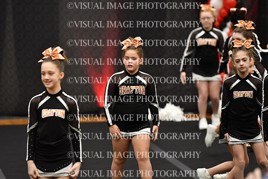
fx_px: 1899
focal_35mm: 255
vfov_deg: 5.4
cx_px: 134
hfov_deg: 8.1
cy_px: 90
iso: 4000
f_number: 2.8
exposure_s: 1/800
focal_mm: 170
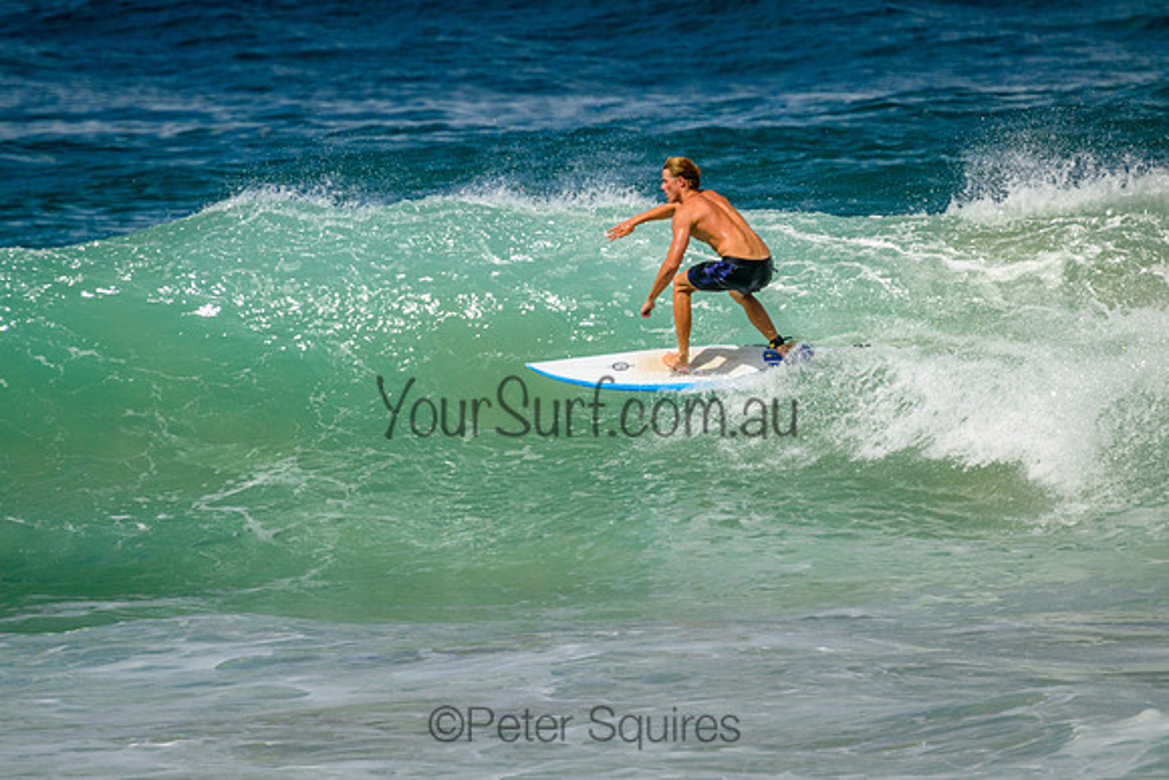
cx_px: 584
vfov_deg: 1.7
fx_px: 25983
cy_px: 390
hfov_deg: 2.6
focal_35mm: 800
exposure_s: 1/2000
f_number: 11
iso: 500
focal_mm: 800
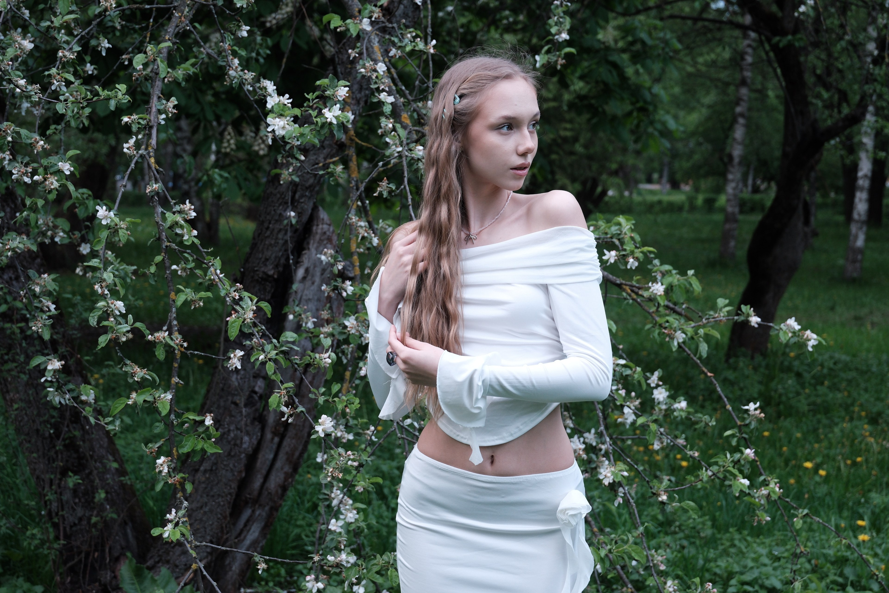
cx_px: 444
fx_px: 1432
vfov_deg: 23.4
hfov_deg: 34.5
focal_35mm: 58
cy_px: 296
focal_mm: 38.5
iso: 640
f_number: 4.2
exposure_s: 1/200
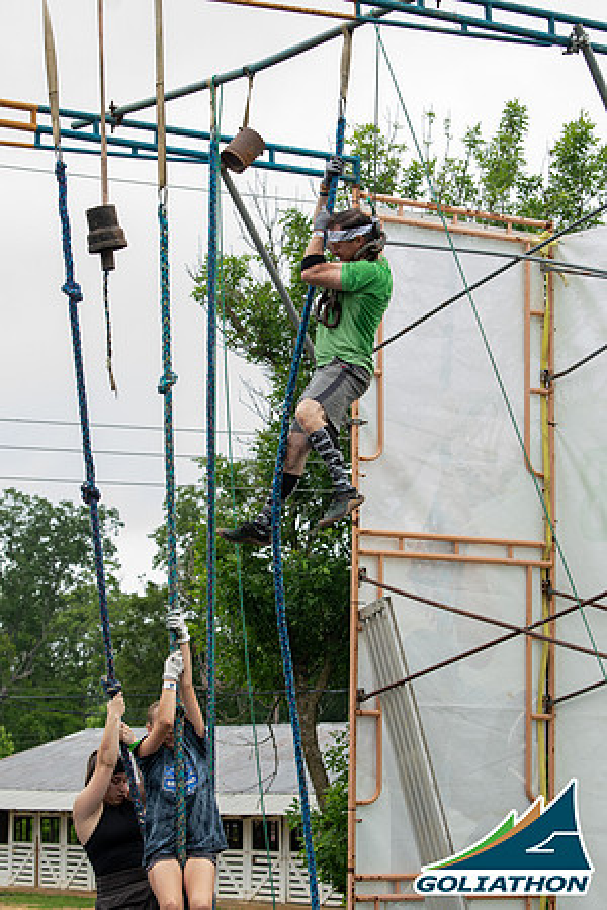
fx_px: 2845
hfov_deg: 12.2
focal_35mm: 112
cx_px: 304
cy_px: 455
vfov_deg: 18.2
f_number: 5.6
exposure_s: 1/800
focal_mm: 75
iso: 1250
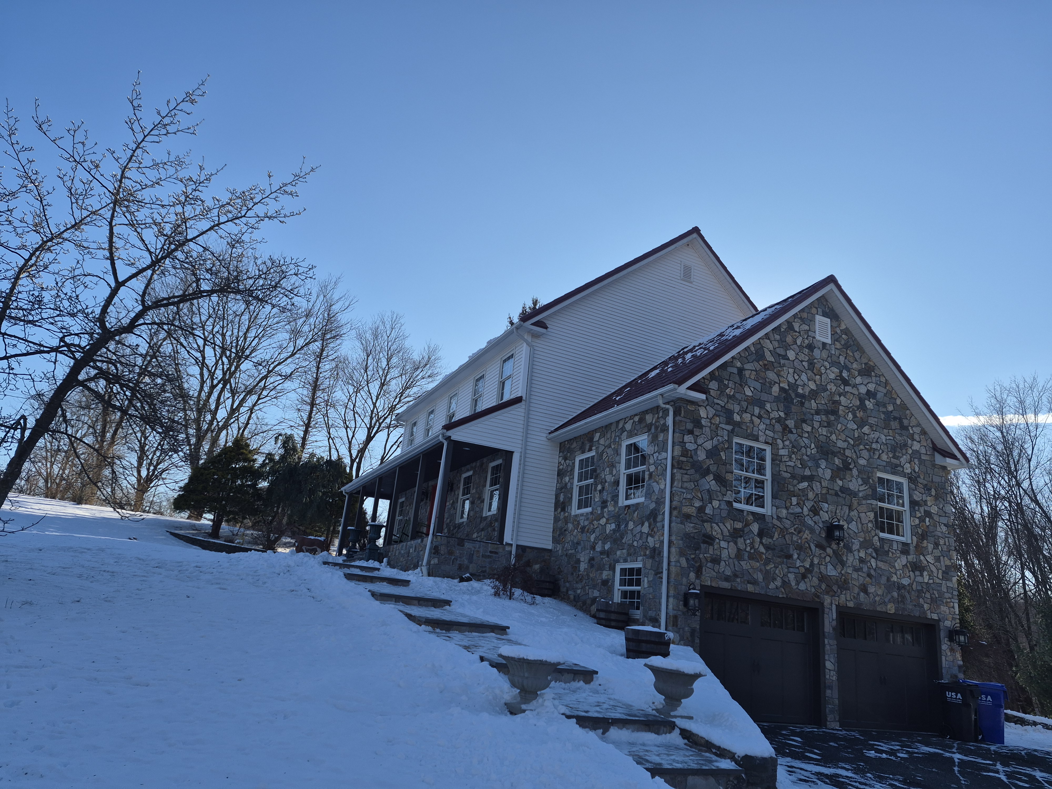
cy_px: 394
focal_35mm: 23
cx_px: 526
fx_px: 699
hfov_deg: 73.9
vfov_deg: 58.9
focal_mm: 5.4
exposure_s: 1/5056
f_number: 1.8
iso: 80
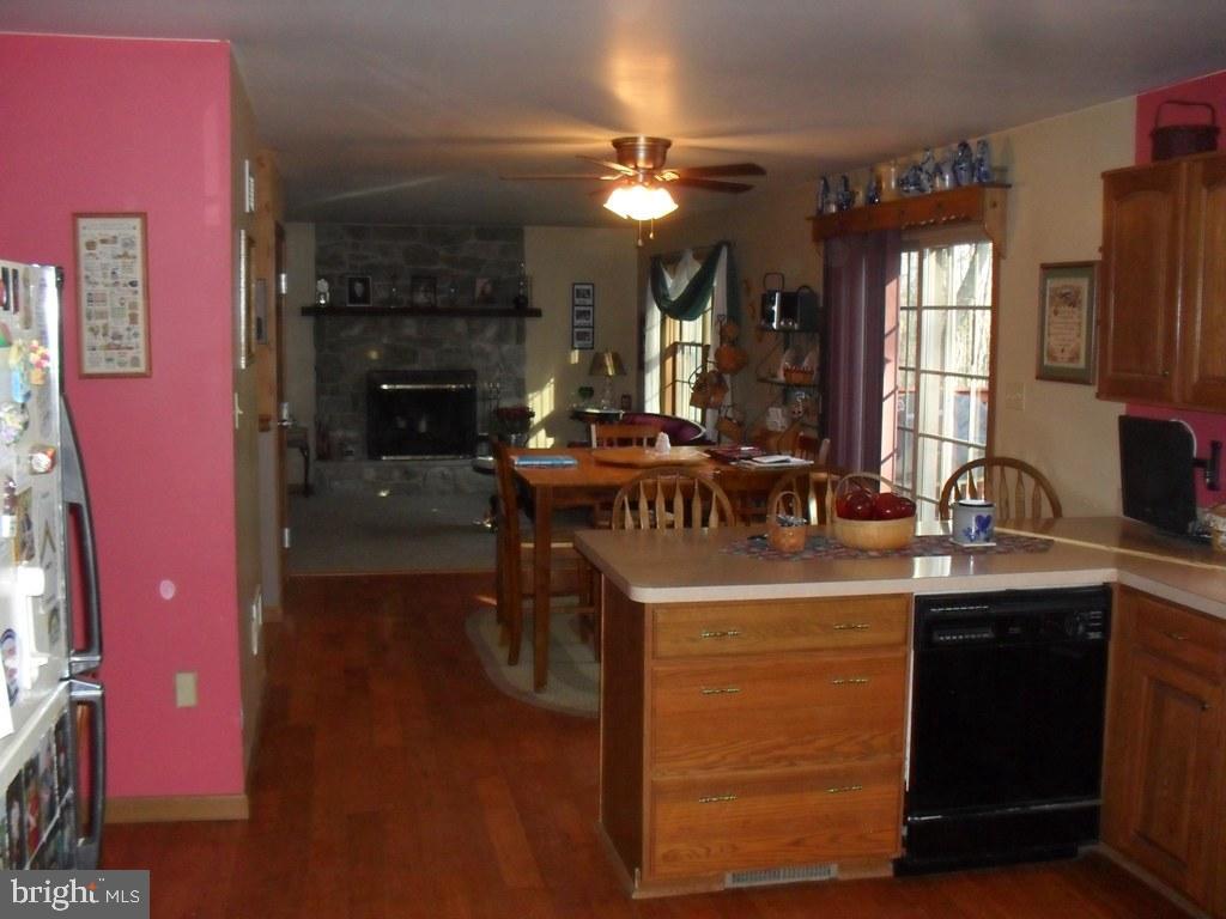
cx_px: 613
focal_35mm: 35
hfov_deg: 52.6
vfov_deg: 40.7
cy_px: 460
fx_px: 1240
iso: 400
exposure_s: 1/45
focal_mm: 6.3
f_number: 3.2
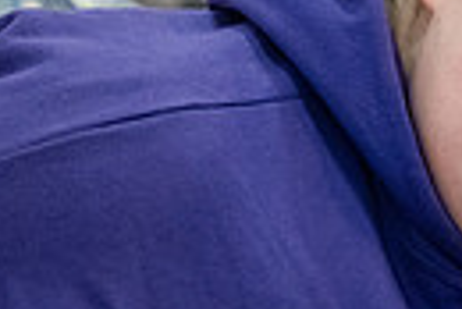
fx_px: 5280
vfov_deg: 3.4
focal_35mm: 411
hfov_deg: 5.0
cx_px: 761
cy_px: 218
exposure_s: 1/200
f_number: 2.8
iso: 4000
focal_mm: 92
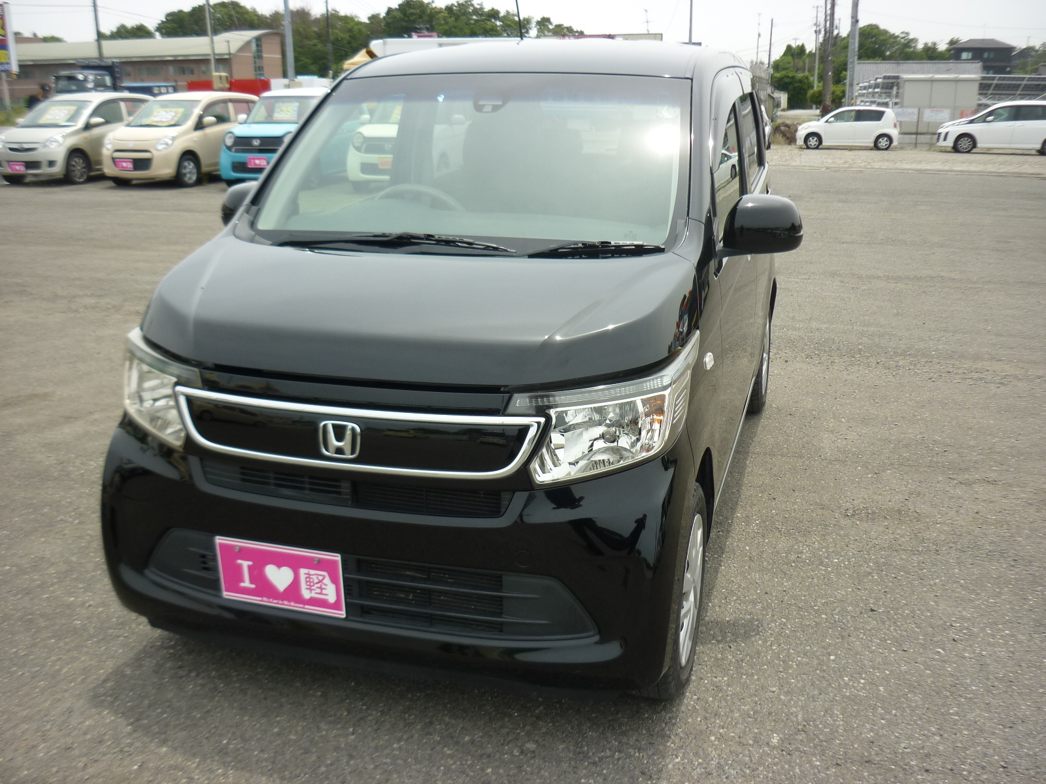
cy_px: 392
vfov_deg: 42.9
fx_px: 997
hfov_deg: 55.4
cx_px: 523
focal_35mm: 33
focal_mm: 5.5
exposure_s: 1/640
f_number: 2.8
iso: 80
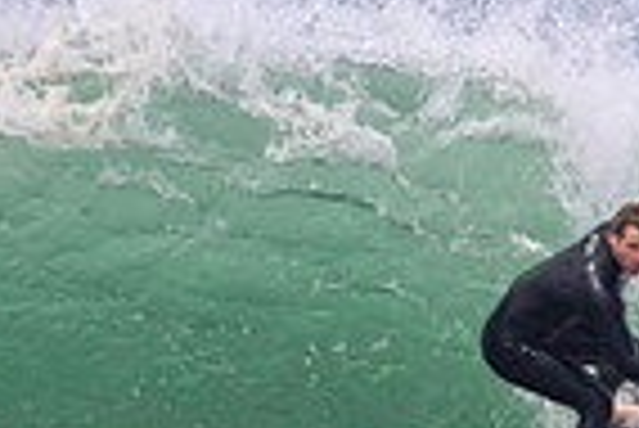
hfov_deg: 0.6
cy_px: 484
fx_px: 58012
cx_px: 382
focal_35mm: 3265
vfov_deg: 0.4
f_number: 11
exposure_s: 1/2000
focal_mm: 800
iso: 900
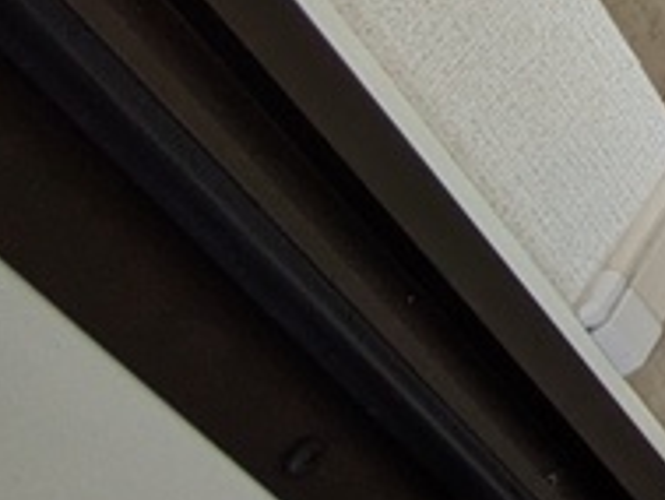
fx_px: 1365
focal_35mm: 71
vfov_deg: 16.9
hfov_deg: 15.1
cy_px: -412
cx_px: 1601
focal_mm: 1.83
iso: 84
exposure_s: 1/120
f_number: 2.2
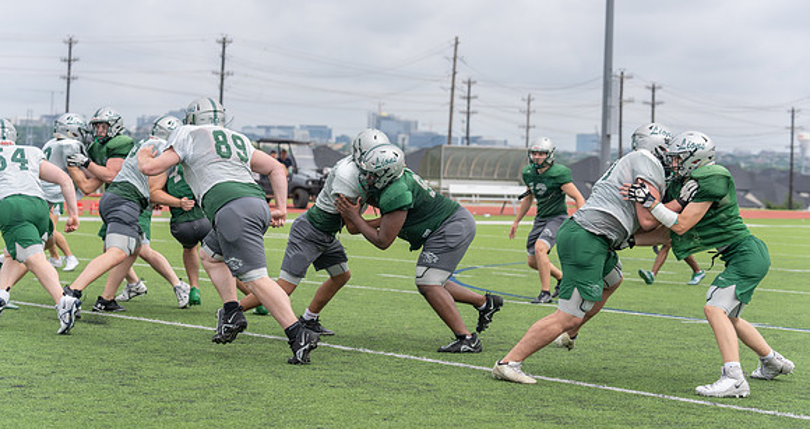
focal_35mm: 89
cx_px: 405
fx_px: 1890
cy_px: 204
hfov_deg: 24.2
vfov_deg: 12.9
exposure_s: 1/1250
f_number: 4
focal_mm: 84
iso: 250
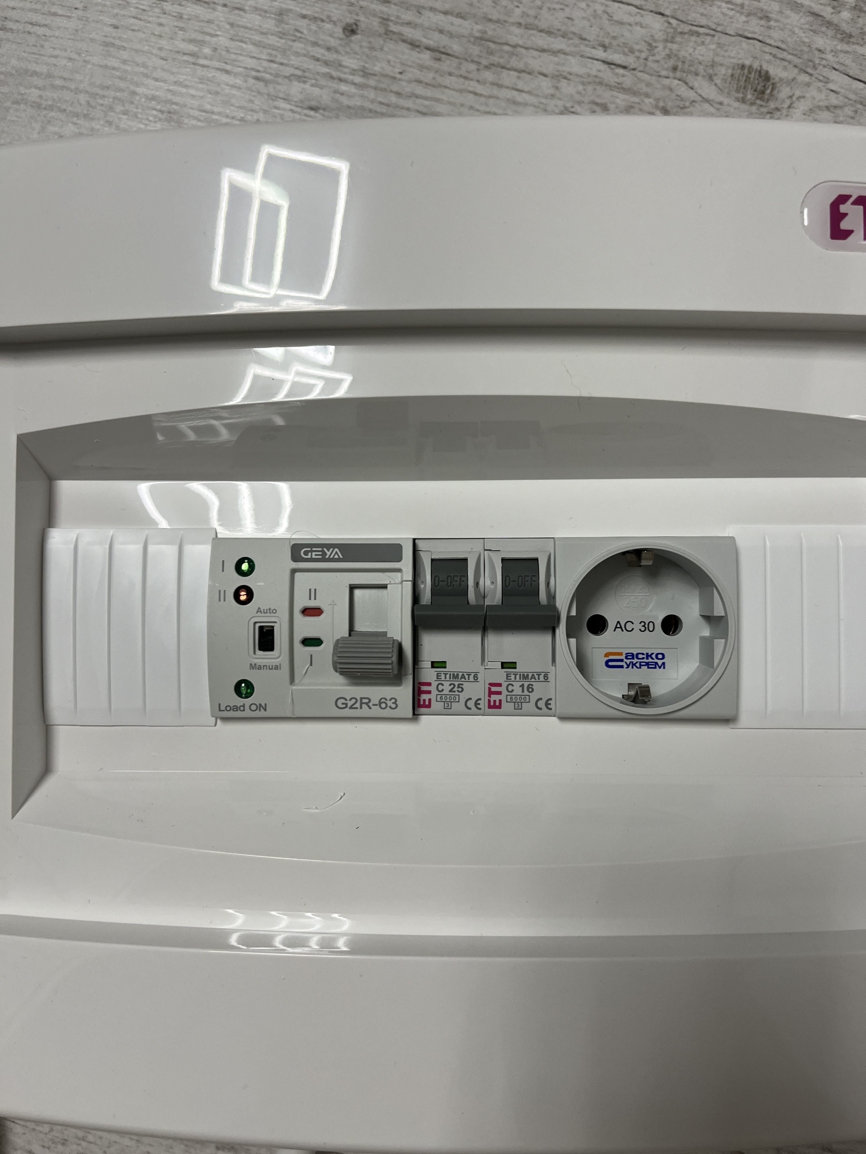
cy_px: 577
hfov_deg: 53.1
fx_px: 867
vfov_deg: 67.3
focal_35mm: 26
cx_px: 433
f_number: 1.6
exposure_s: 1/100
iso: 80
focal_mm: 5.1
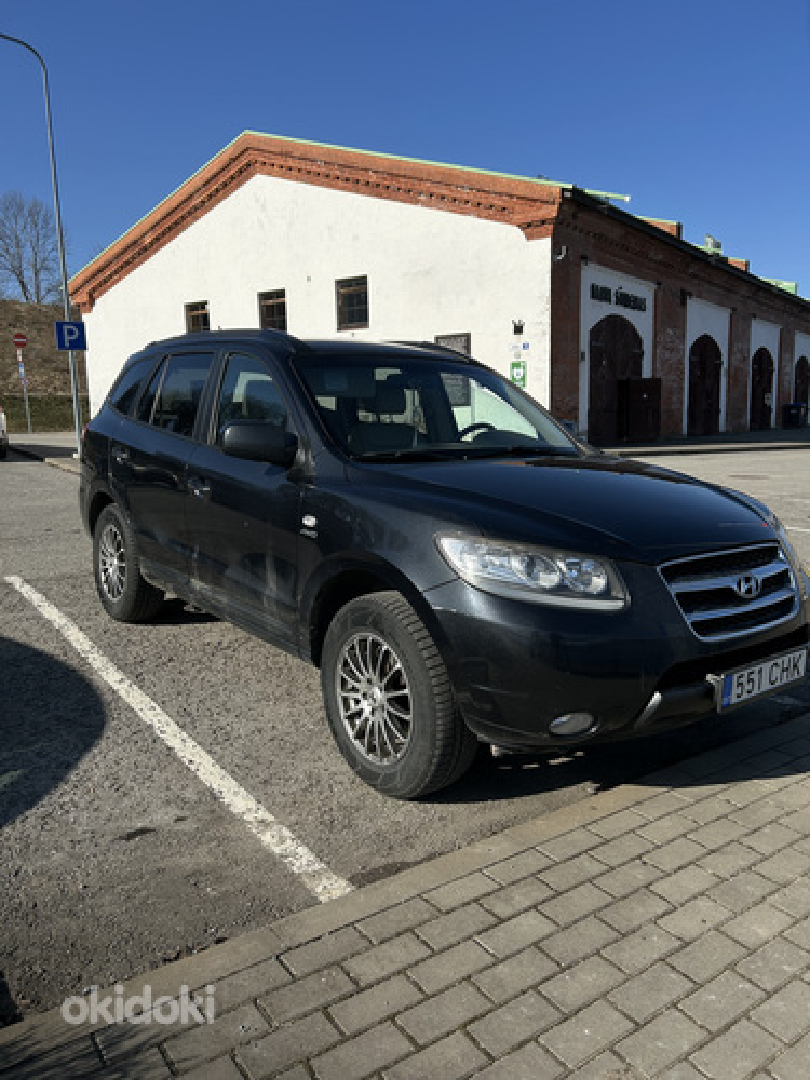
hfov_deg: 53.1
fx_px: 811
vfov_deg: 67.3
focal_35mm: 26
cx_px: 405
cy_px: 540
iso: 50
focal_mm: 5.7
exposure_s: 1/6579
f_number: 1.5
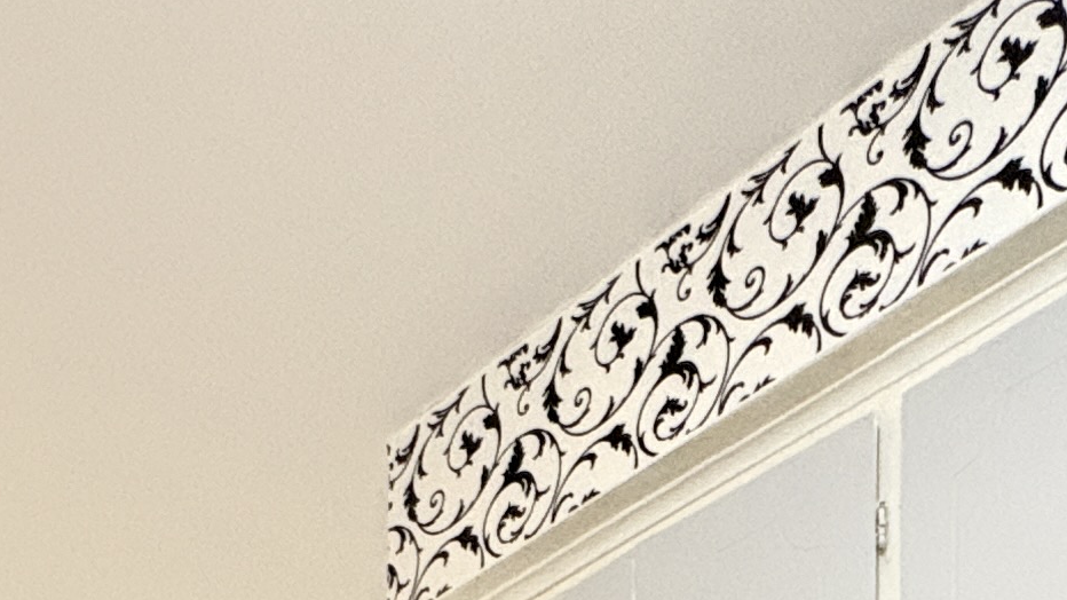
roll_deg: -0.9
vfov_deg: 11.7
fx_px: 1867
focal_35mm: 66
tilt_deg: +0.5
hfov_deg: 31.7
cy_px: 1720
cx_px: 363
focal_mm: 2.22
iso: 400
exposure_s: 1/60
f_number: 2.2
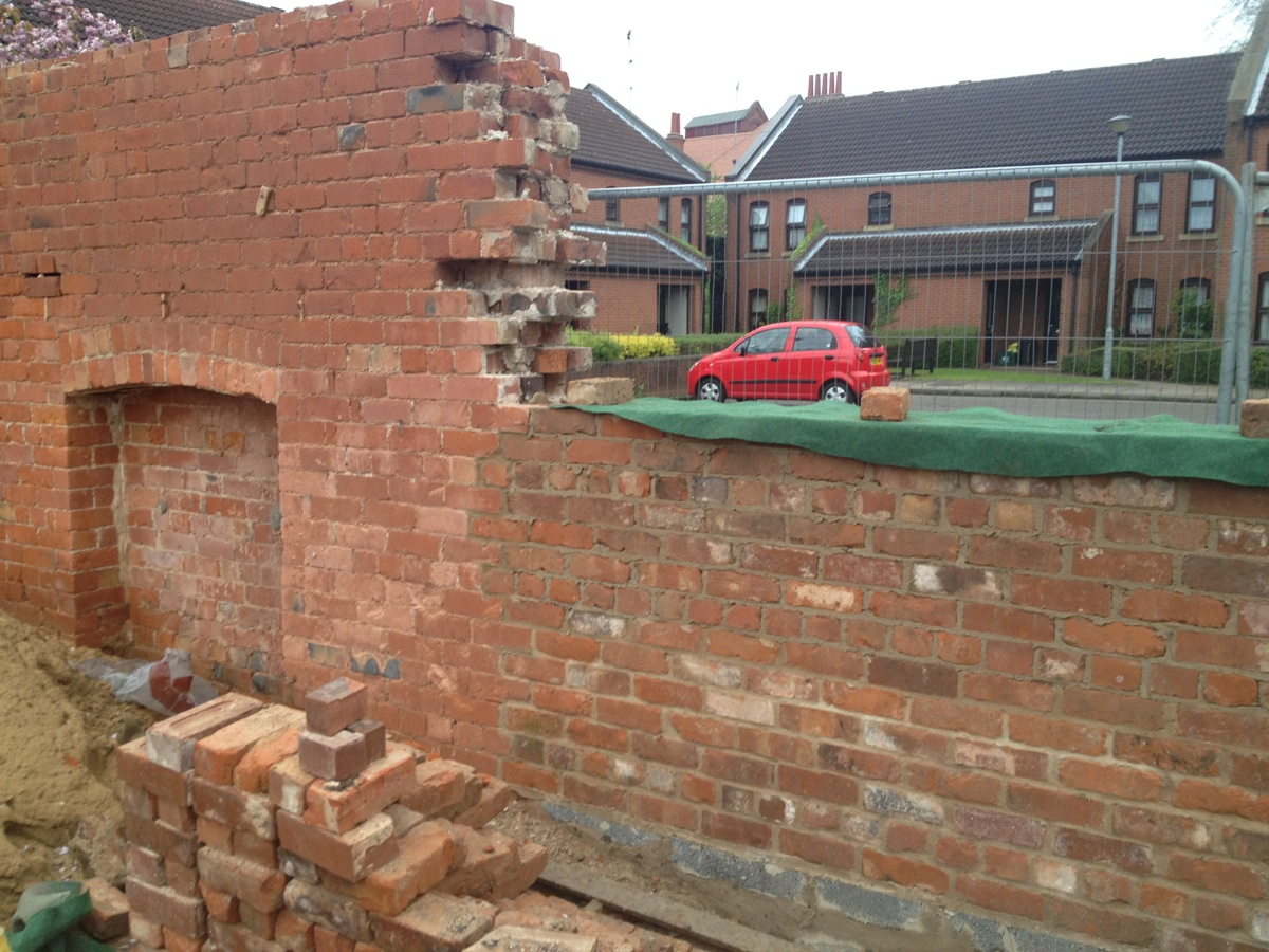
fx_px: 1283
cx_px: 634
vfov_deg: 40.7
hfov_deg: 52.6
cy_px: 476
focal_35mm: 35
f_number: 2.4
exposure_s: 1/120
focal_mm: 4.28
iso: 100
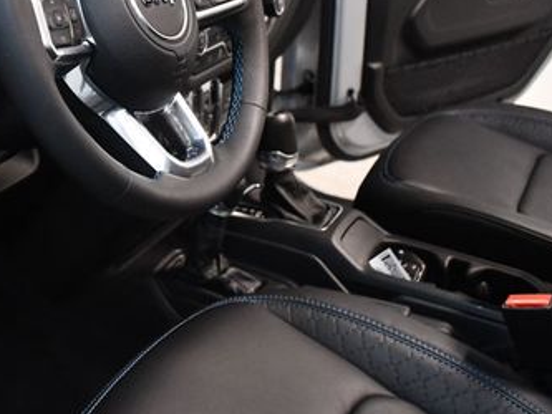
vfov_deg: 23.7
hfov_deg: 30.6
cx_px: 83
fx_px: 973
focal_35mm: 61
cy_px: 78
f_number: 3.5
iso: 3200
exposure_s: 1/100
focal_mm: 22
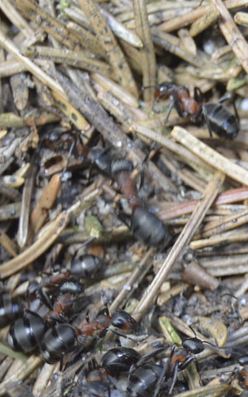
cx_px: 492
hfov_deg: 4.8
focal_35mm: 269
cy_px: 410
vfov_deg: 7.8
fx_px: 2902
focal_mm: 55
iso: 400
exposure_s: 1/100
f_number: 5.6
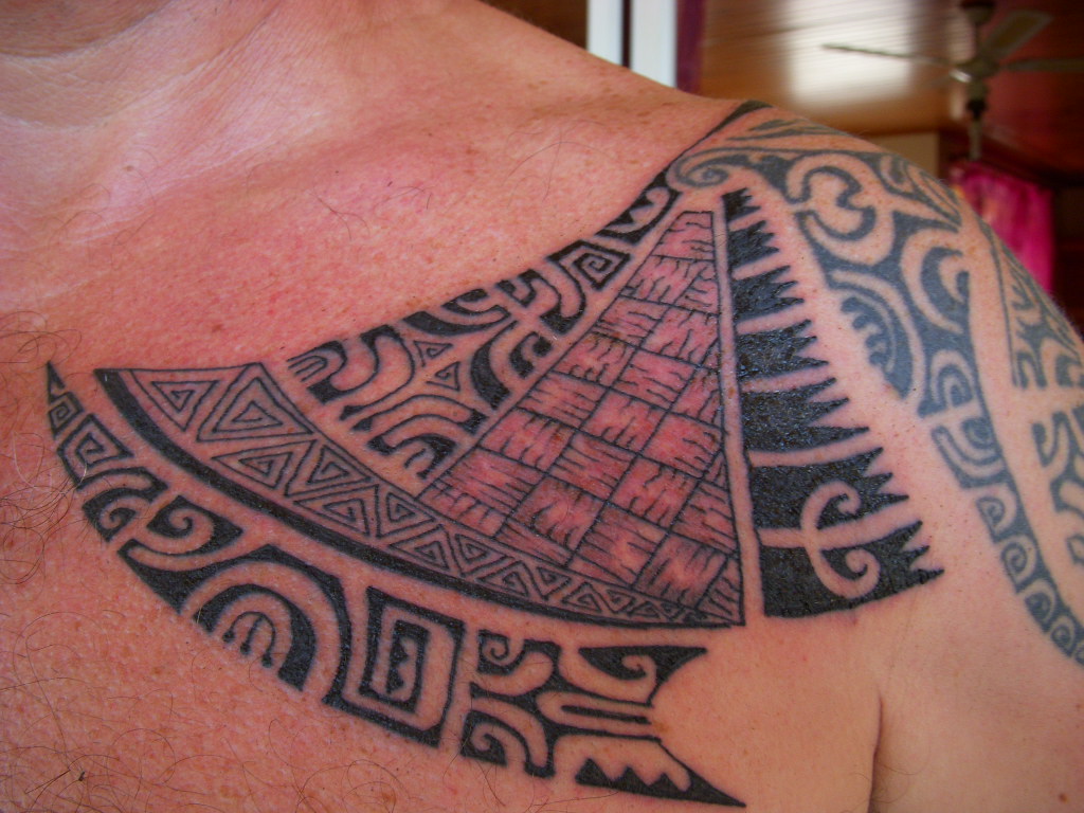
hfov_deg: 49.0
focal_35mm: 38
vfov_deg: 37.7
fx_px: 1190
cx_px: 542
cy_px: 406
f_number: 3.3
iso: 100
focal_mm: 6.3
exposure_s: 1/60
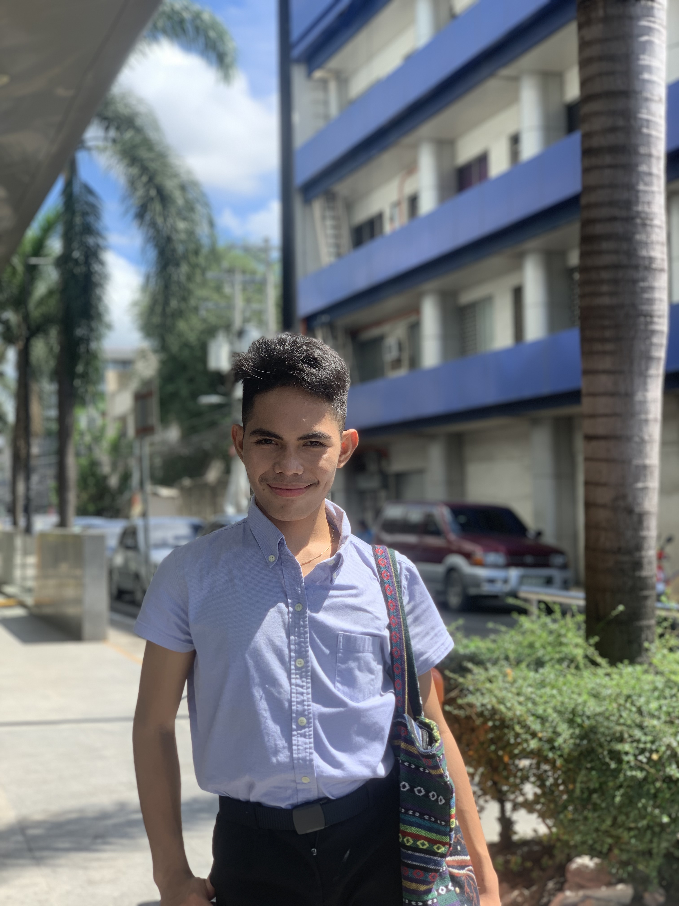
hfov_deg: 28.0
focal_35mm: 52
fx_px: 1360
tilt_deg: +3.3
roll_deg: +0.8
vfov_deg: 36.8
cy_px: 453
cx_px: 340
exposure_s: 1/289
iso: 16
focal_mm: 6
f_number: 2.4
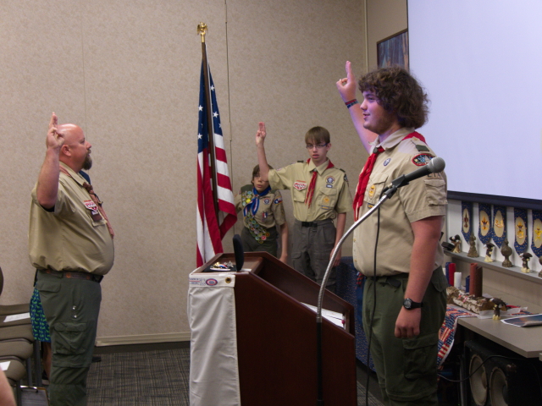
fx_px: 1002
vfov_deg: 22.9
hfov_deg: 30.3
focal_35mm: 64
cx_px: 271
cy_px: 203
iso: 1250
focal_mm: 32
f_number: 4.4
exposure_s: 1/60
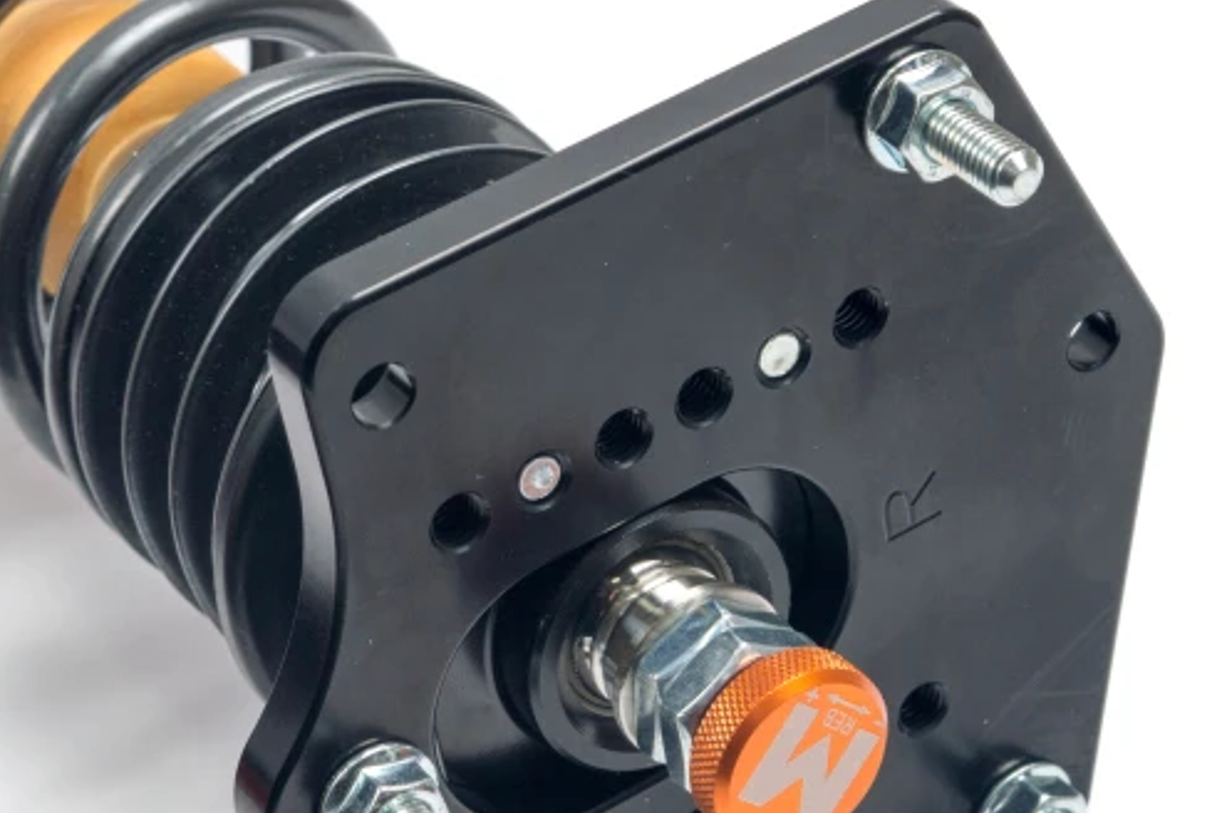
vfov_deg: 10.2
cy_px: 575
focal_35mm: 134
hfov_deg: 15.3
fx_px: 4539
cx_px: 704
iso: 100
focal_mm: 55
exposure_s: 1/15
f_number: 9
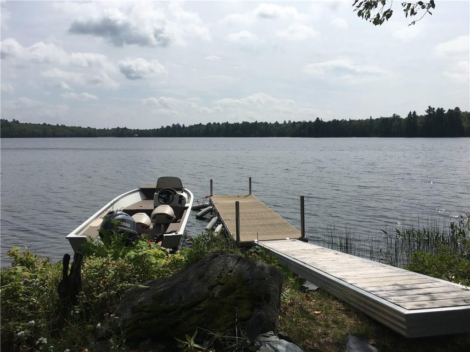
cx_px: 235
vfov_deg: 48.2
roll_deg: -0.8
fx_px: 394
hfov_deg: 61.7
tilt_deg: -4.1
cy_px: 176
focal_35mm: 29
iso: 25
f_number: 2.2
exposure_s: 1/3663
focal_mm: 4.15
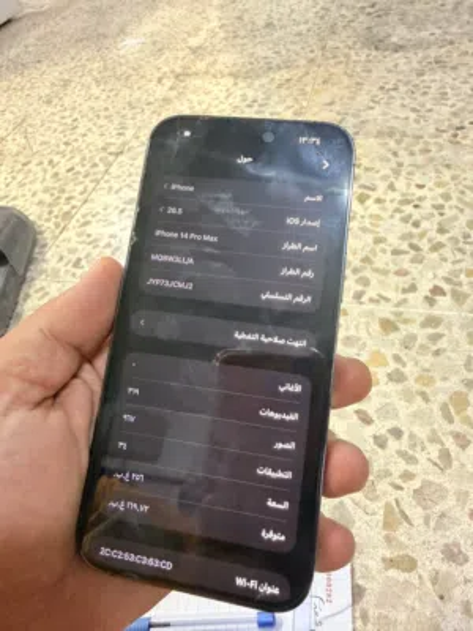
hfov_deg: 56.8
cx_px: 236
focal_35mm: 24
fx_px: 437
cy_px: 316
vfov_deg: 71.6
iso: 500
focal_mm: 2.22
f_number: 2.2
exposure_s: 1/50
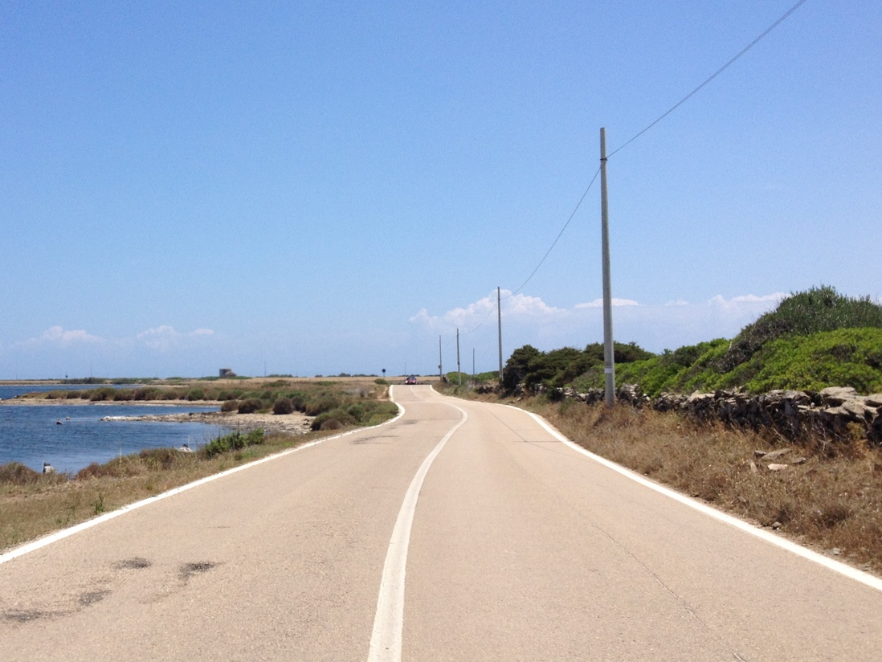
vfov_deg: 28.5
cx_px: 264
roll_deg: +0.9
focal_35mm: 51
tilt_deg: +2.2
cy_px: 292
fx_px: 1300
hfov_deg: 36.9
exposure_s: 1/2513
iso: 50
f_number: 2.4
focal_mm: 4.28
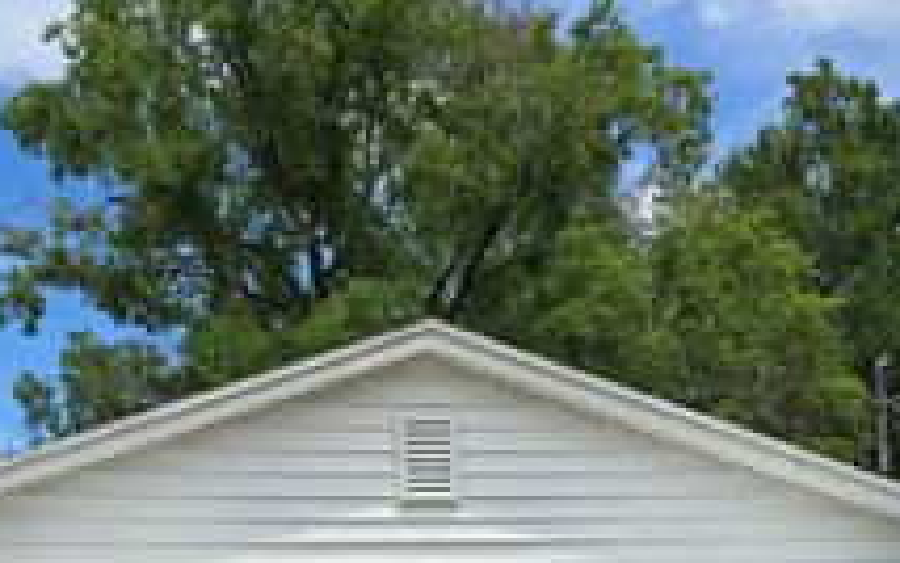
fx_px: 1399
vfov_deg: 20.9
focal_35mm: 57
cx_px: 425
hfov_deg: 35.7
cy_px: 716
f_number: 1.7
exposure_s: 1/984
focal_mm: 6.3
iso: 12
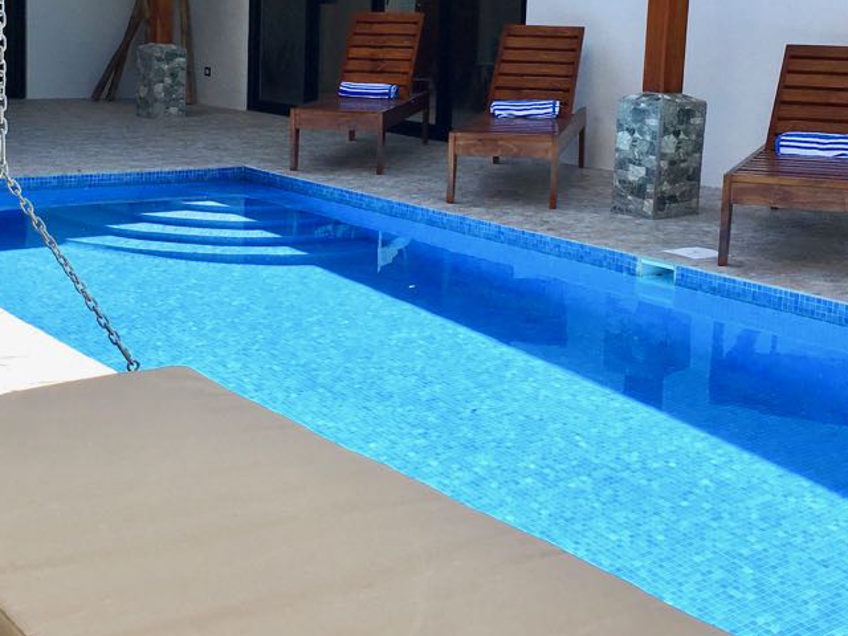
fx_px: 1421
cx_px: 335
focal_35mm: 58
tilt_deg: -8.1
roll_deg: -1.3
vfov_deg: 25.1
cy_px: 209
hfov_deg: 33.1
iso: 25
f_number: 2.2
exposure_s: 1/725
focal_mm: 4.15
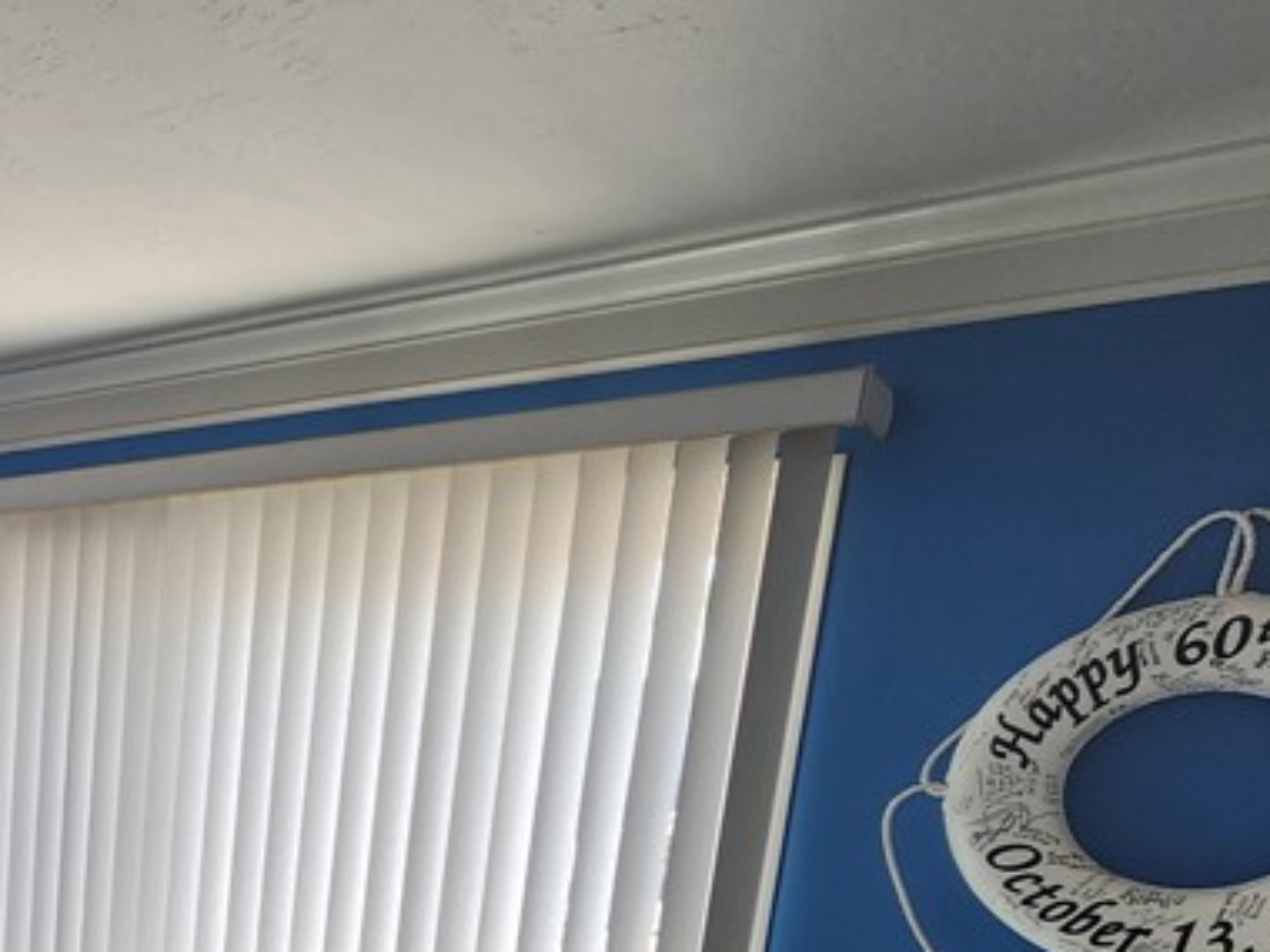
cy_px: 989
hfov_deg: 38.0
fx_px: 1284
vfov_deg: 36.0
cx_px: -284
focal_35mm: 35
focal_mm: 2.2
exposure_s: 1/120
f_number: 2.2
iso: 80
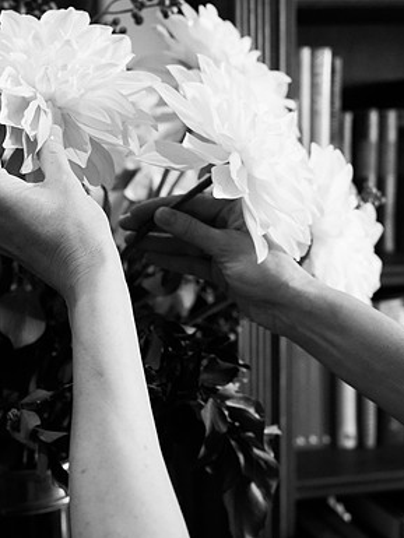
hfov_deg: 24.9
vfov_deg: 33.2
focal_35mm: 58
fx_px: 902
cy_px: 269
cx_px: 92
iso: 1600
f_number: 4
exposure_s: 1/160
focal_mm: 40
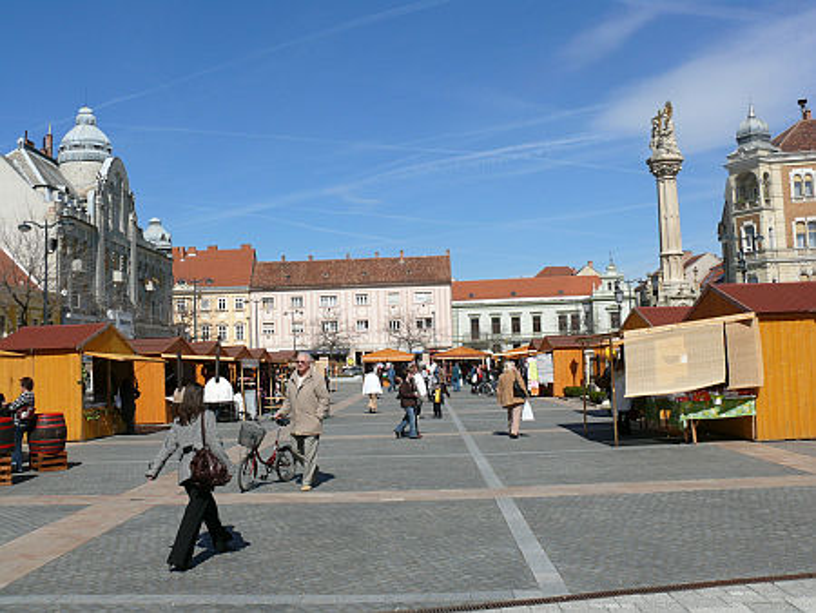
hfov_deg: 52.6
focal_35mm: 35
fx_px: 825
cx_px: 408
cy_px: 306
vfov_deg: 40.7
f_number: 7.1
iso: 100
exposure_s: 1/500
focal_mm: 7.4
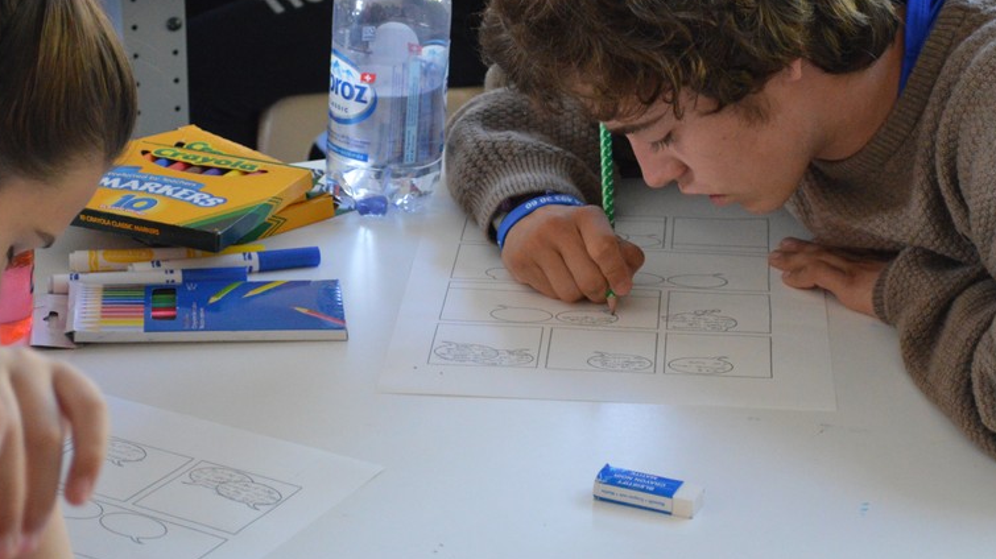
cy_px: 179
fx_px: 2587
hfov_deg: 21.8
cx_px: 592
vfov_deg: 12.3
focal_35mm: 98
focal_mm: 46
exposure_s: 1/125
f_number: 5.3
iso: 2500
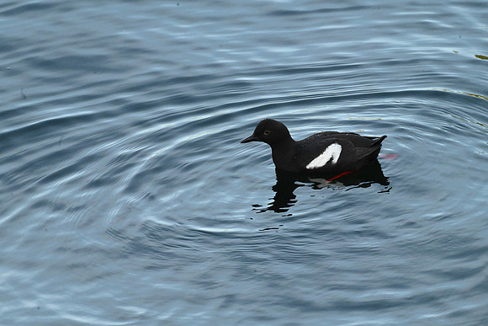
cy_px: 163
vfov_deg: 1.1
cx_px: 244
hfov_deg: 1.7
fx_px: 16270
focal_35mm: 1200
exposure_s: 1/1250
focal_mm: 1200
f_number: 13
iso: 8000
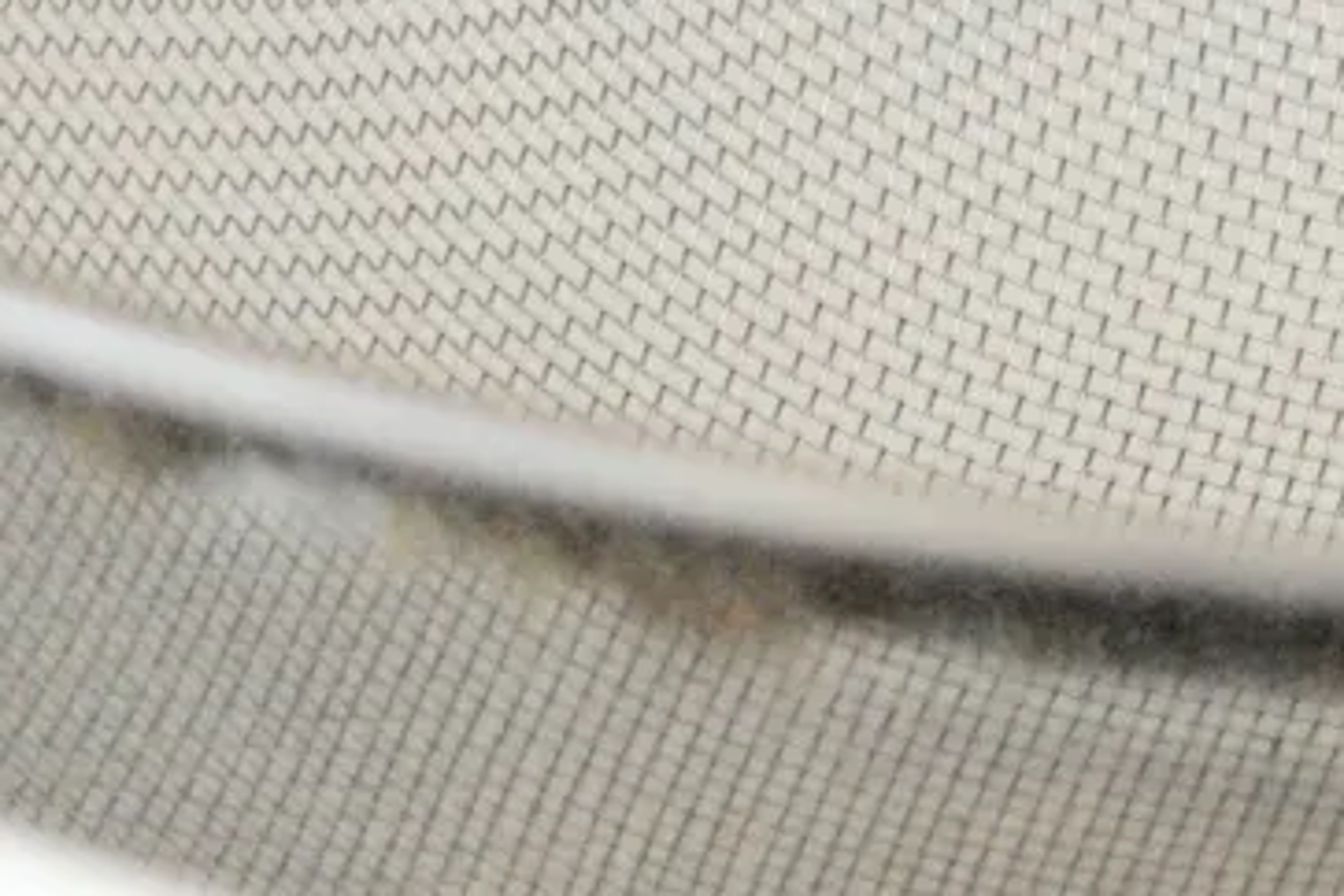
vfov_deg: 3.6
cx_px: 1200
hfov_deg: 5.4
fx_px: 14223
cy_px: -224
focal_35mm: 381
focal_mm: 36
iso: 500
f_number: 4.8
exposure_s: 1/640
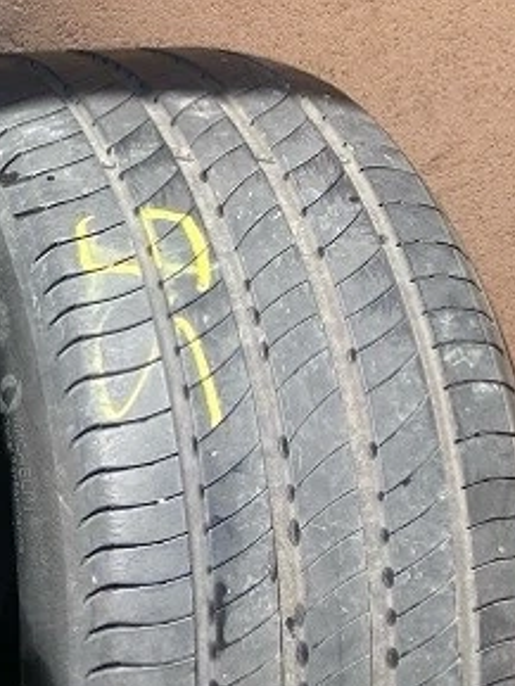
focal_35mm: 90
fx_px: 1784
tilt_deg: -49.6
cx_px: -589
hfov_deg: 13.5
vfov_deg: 21.5
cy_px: 527
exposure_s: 1/767
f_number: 1.8
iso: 32
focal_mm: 4.25
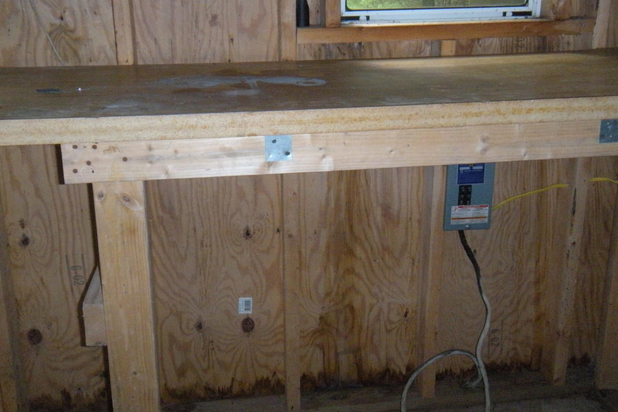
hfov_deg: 45.4
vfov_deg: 31.2
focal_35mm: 43
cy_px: 196
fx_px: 738
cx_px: 294
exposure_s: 1/60
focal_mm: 5.9
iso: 400
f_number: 3.8
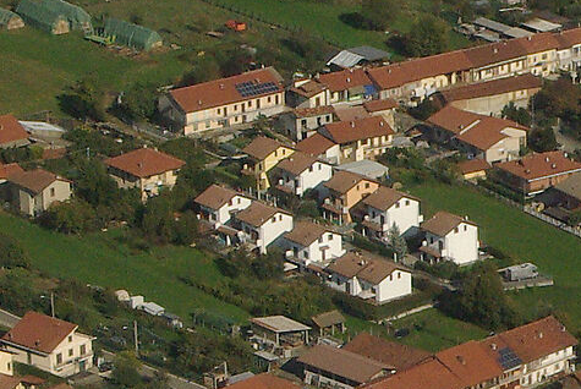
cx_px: 949
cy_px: 398
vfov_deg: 5.2
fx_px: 4291
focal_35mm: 266
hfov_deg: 7.6
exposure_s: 1/1000
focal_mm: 35
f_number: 11
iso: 800
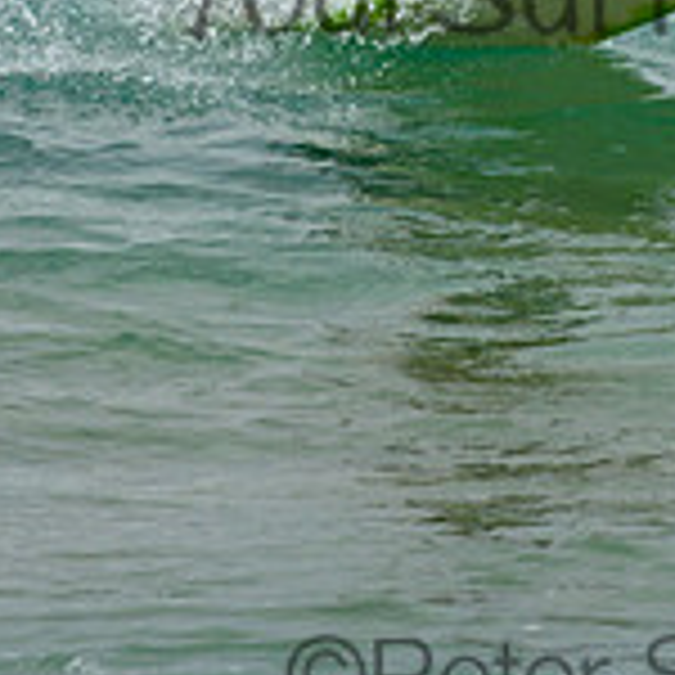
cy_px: -135
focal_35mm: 1803
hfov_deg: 1.0
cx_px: 590
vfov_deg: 1.0
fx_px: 39777
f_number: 5.6
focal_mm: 400
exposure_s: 1/2000
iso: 140
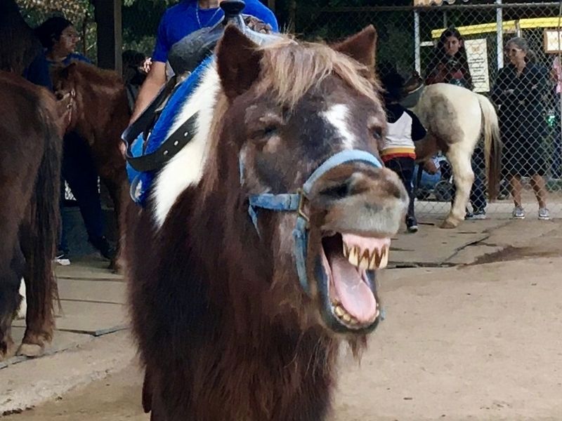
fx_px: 471
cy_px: 210
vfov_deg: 48.2
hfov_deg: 61.7
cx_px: 281
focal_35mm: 29
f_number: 2.2
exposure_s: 1/40
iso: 25
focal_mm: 4.15
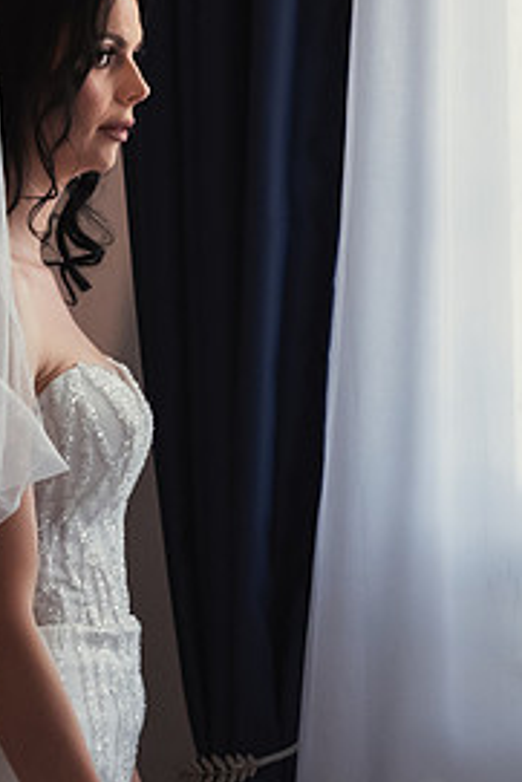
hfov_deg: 8.8
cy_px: 222
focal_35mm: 156
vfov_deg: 13.1
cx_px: 78
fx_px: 3388
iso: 1600
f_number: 5
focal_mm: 60
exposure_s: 1/200
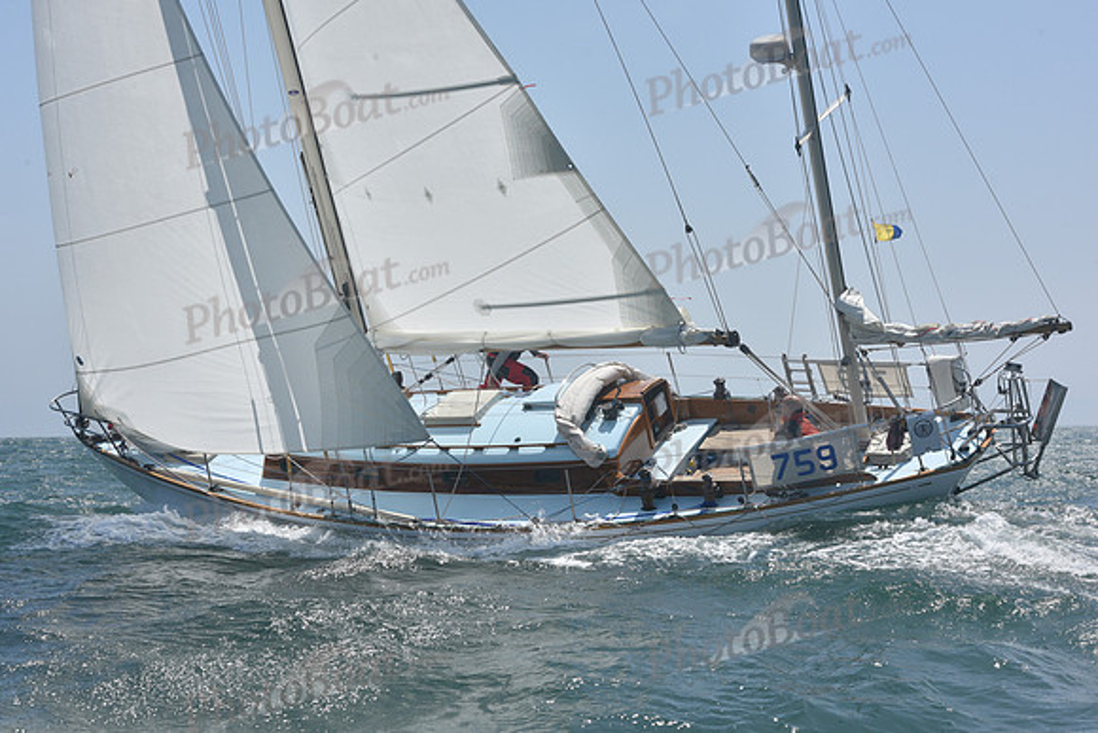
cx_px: 549
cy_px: 366
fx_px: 2135
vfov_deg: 19.5
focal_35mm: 70
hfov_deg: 28.8
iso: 320
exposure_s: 1/1000
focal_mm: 70
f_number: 11
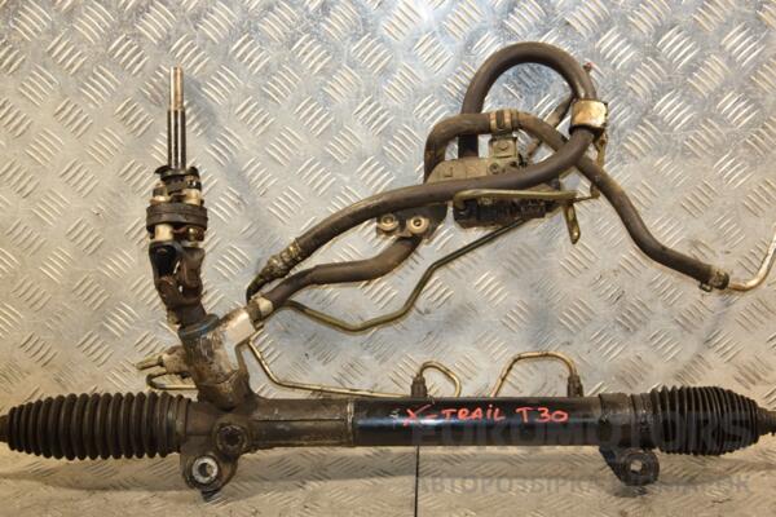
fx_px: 1358
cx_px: 388
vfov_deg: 21.6
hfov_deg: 31.9
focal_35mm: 63
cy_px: 258
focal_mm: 42
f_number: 4.8
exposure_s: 1/125
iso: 800
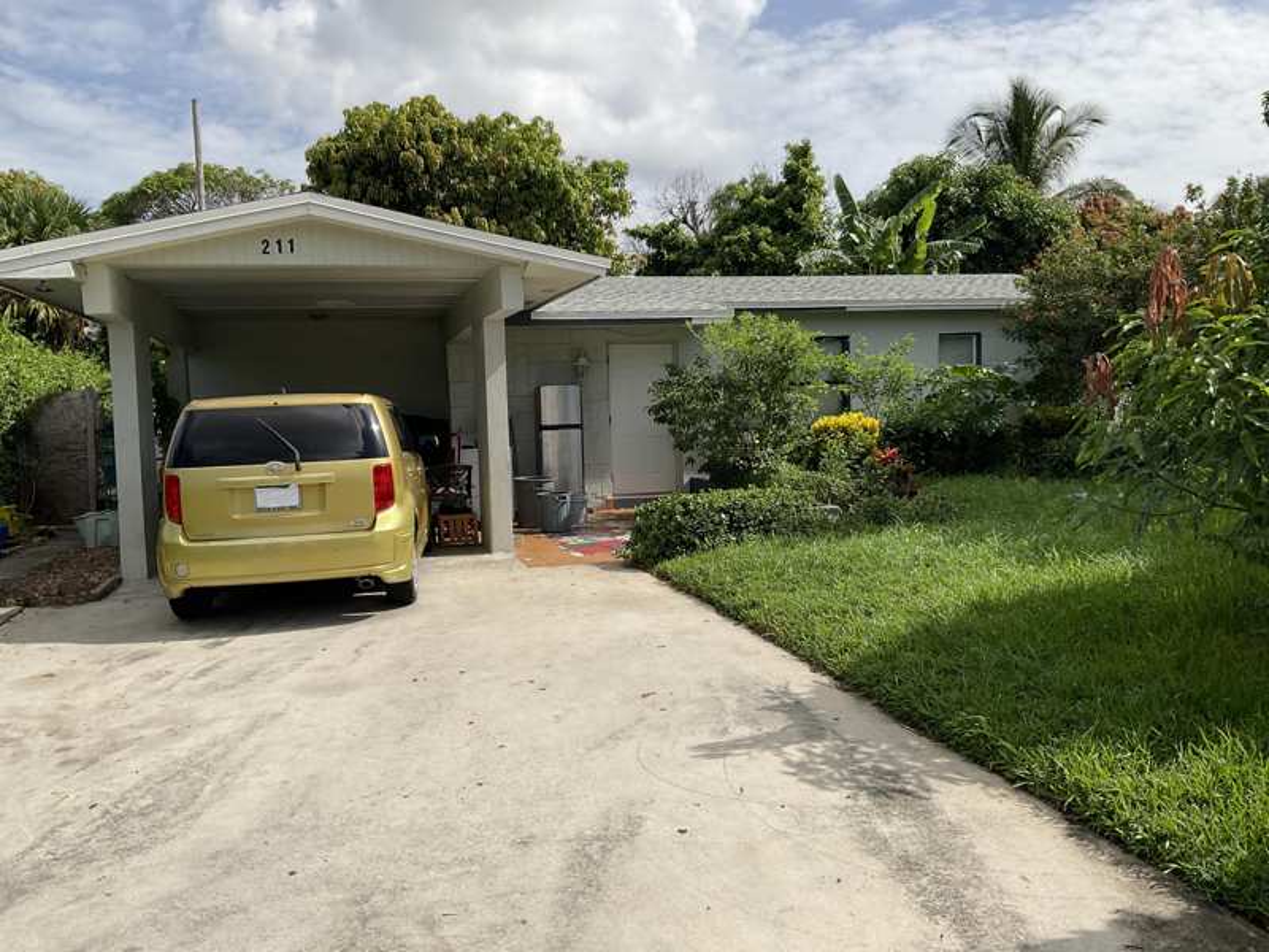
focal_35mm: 29
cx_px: 634
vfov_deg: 48.2
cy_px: 476
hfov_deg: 61.7
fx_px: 1063
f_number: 1.8
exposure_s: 1/2959
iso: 16
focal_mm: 3
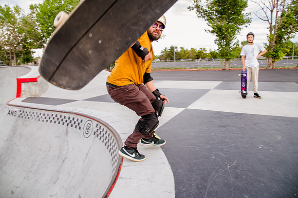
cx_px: 149
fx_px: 199
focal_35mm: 24
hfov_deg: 73.8
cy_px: 99
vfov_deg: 53.1
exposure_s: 1/320
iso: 2500
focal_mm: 24
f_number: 6.3
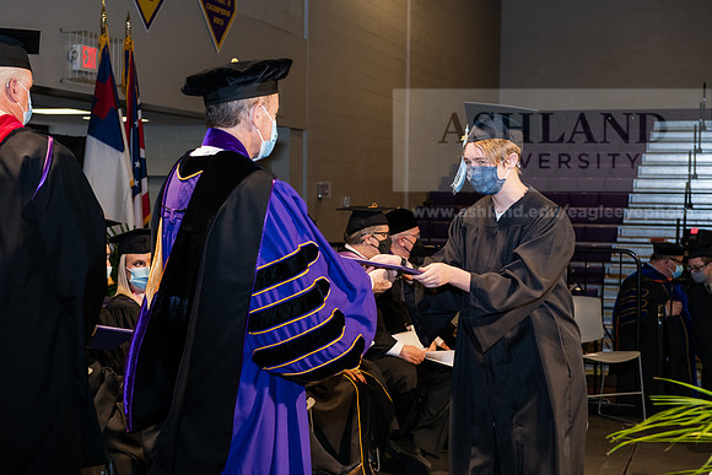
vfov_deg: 21.9
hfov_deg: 32.4
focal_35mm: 62
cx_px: 356
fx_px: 1226
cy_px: 238
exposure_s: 1/200
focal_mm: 62
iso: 1600
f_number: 6.3
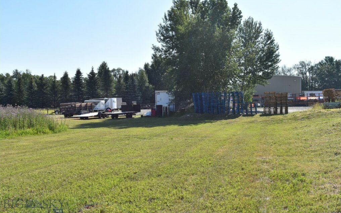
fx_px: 330
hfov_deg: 54.6
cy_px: 104
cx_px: 172
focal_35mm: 36
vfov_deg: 35.8
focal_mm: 23
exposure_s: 1/500
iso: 180
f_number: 8
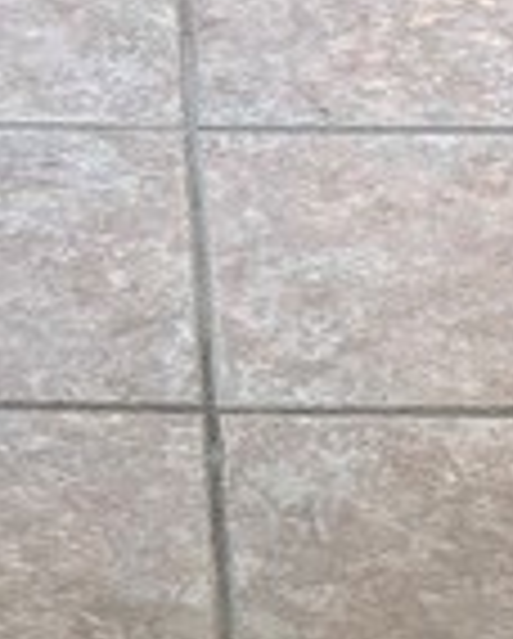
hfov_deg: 8.4
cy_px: -1053
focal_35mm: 183
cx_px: -81
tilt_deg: -11.7
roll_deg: +0.4
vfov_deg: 9.1
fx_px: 3466
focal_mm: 5.96
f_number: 1.6
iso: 160
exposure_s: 1/60
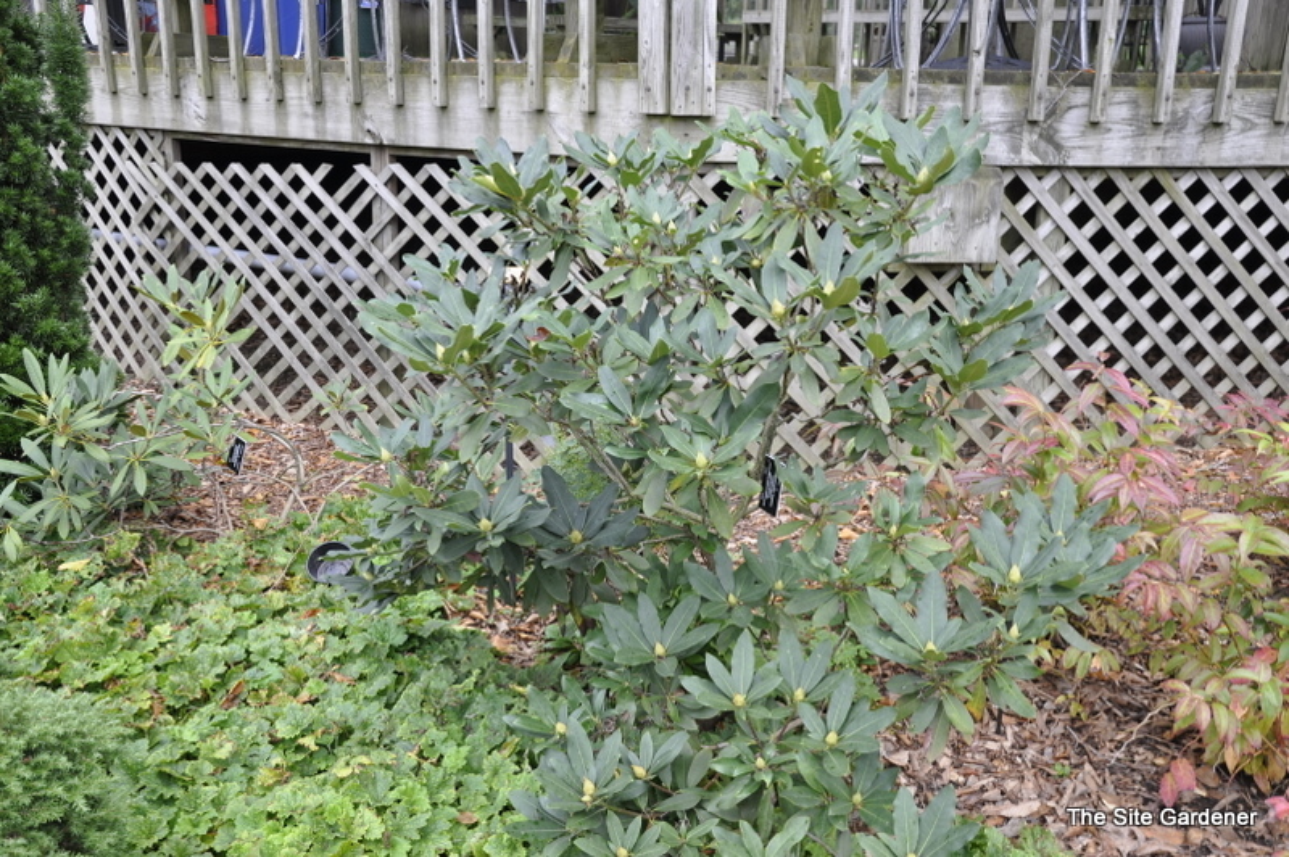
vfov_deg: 36.8
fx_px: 1288
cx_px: 644
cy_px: 428
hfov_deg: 53.2
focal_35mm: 36
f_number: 5.6
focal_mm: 24
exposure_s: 1/30
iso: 220
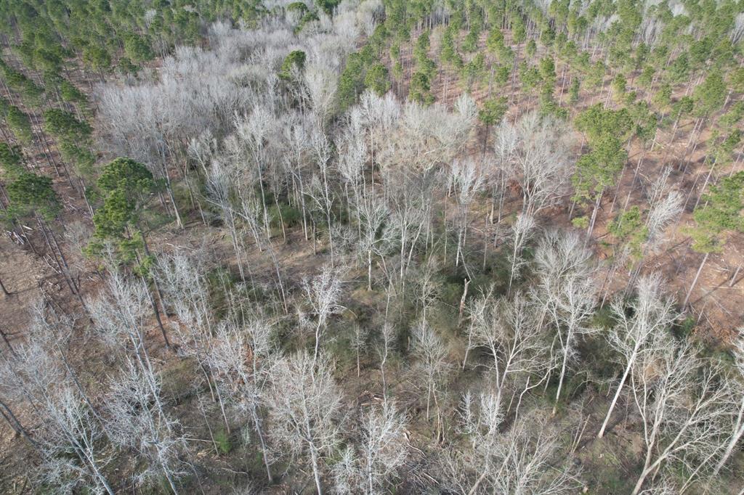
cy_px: 248
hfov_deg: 78.6
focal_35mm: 22
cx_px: 372
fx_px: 454
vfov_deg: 57.2
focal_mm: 8.38
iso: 100
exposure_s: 1/250
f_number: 2.8
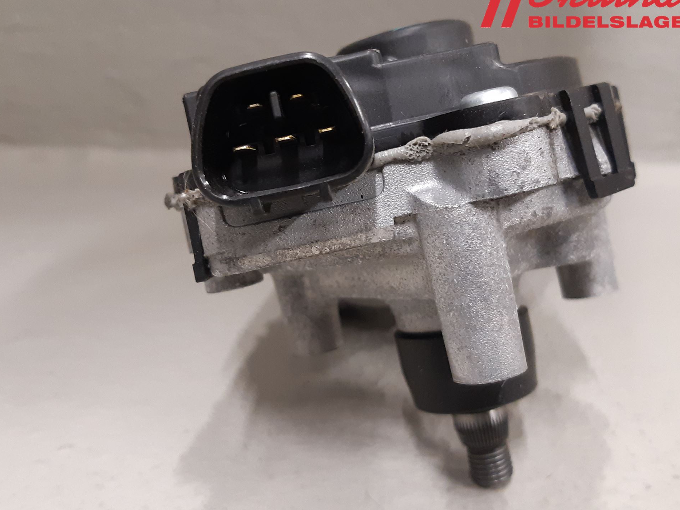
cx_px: 334
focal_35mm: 28
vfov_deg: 49.7
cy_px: 242
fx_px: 550
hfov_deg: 63.4
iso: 200
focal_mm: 3.93
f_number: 1.7
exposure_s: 1/33
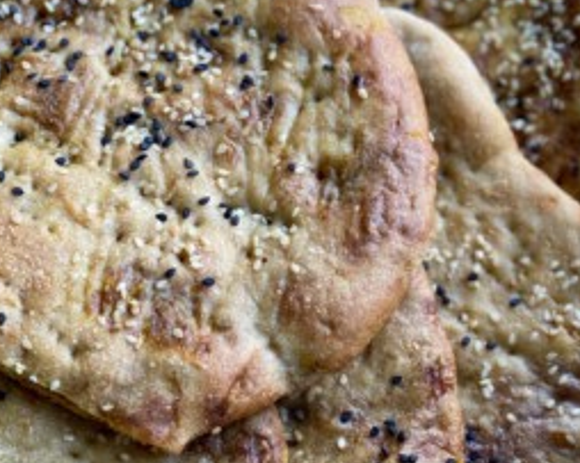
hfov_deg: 20.0
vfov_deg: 16.0
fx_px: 1647
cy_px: 262
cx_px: 301
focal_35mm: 96
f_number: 2
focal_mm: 6
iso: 200
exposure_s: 1/120
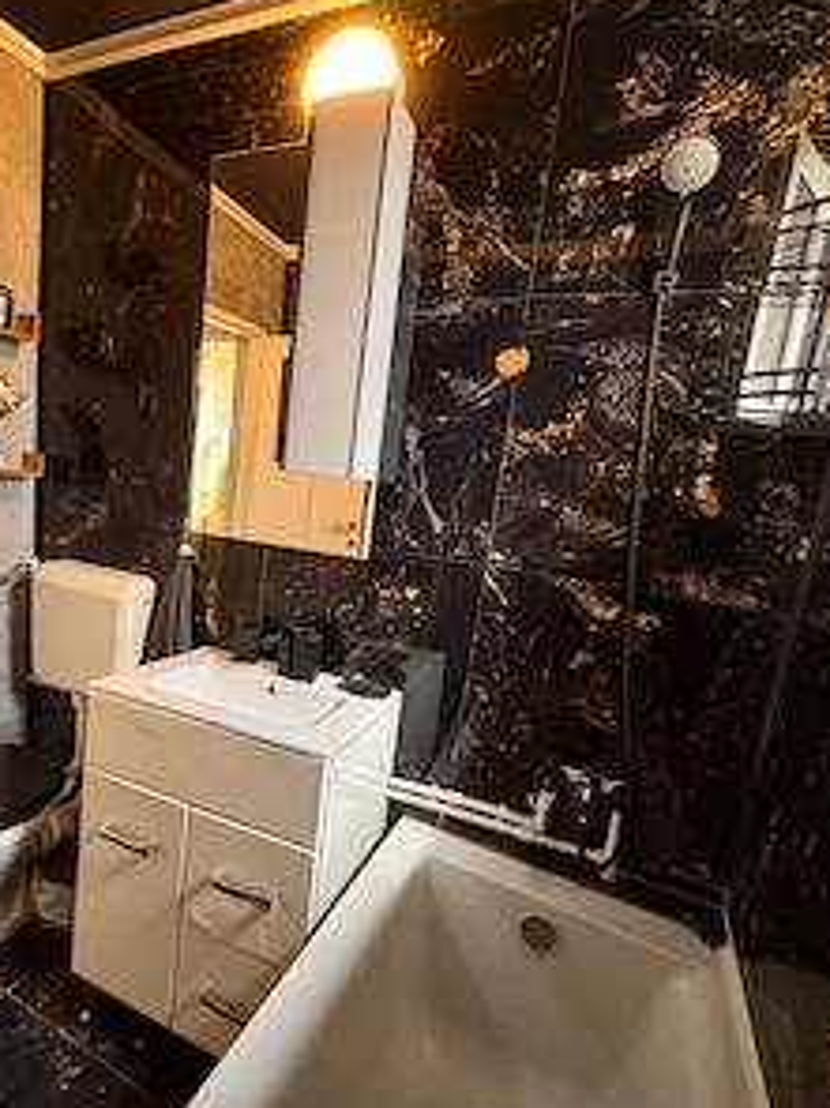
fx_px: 608
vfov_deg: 84.6
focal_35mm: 19
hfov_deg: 67.5
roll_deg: -6.8
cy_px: 578
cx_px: 308
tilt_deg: -8.7
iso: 500
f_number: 2.2
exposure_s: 1/50
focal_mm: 2.22
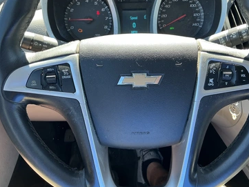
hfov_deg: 58.2
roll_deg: +1.6
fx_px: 223
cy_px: 89
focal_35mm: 31
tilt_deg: -31.3
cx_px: 137
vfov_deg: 45.5
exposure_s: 1/122
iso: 50
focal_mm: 3
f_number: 1.8
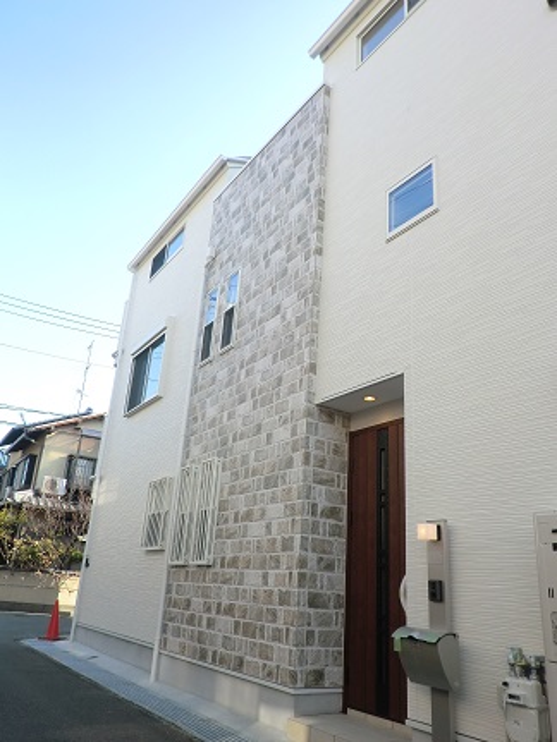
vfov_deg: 67.3
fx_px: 558
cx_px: 278
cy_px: 371
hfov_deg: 53.1
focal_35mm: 26
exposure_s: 1/250
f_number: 2.8
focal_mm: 4.7
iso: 50
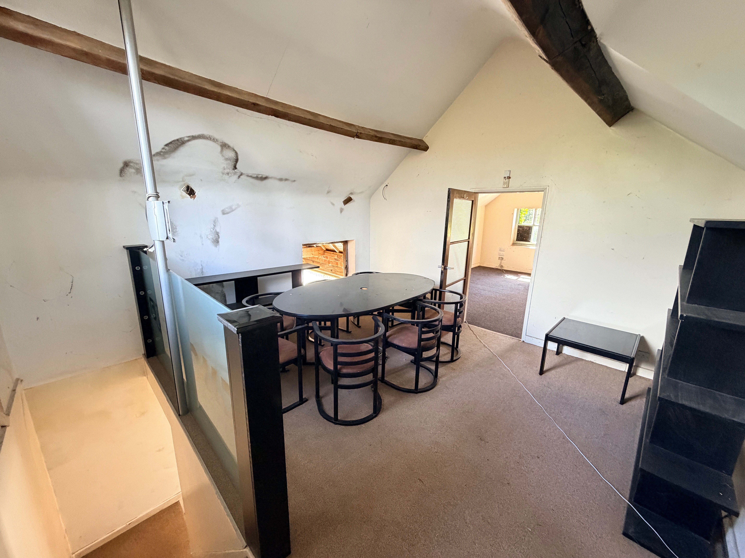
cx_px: 372
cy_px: 279
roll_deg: -0.8
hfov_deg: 102.1
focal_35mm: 14
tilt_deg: -12.0
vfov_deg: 85.7
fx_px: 301
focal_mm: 2.22
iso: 400
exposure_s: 1/60
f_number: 2.2
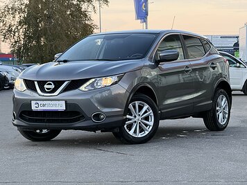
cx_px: 124
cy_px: 92
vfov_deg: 12.3
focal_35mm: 120
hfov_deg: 16.4
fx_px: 856
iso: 64
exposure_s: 1/99
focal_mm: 15.66
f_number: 2.8
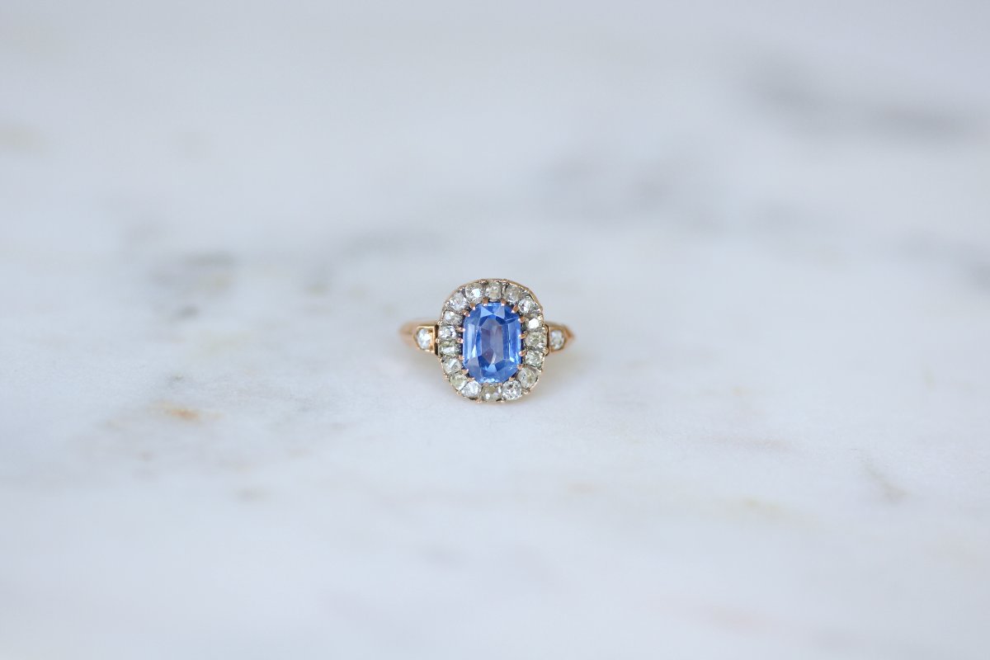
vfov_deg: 13.0
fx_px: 2887
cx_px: 495
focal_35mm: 105
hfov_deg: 19.5
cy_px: 330
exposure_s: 1/125
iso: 200
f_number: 2.8
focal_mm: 70
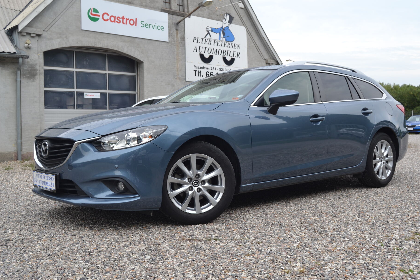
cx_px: 220
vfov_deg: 36.4
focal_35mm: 37
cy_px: 135
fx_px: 426
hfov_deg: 52.4
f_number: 6.3
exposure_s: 1/160
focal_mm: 23
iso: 100
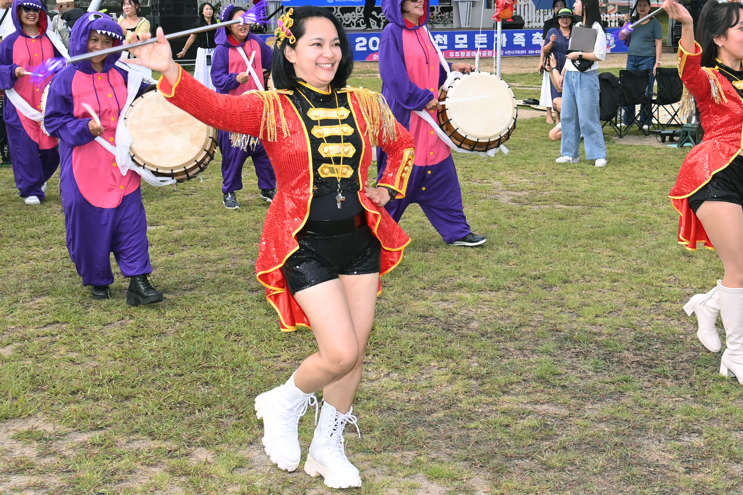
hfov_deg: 35.5
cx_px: 437
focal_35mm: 56
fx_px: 1156
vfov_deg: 24.0
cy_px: 128
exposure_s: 1/250
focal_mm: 31
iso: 160
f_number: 7.1
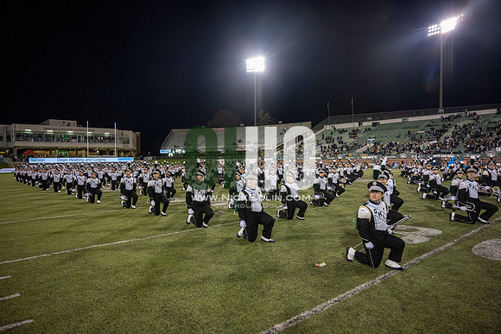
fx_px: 334
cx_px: 250
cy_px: 167
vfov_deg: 53.2
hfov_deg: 73.7
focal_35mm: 24
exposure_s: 1/500
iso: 2000
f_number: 4
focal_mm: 24
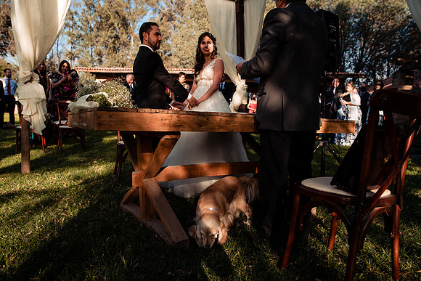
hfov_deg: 73.7
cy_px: 140
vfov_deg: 53.2
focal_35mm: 24
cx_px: 210
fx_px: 281
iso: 125
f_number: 4
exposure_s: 1/800
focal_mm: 24
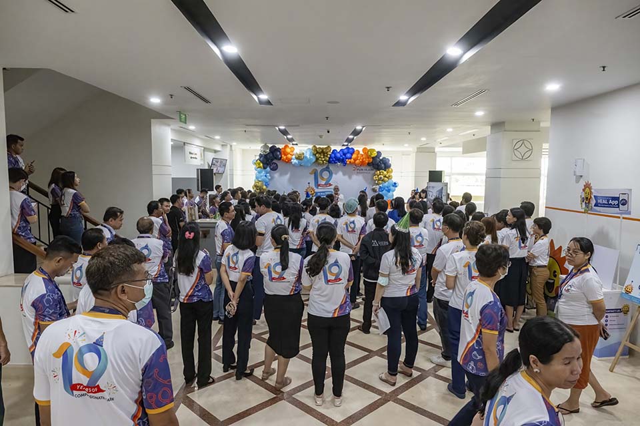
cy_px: 213
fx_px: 427
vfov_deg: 53.1
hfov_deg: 73.7
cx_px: 320
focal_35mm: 24
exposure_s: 1/200
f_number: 7.1
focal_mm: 24
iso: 11400
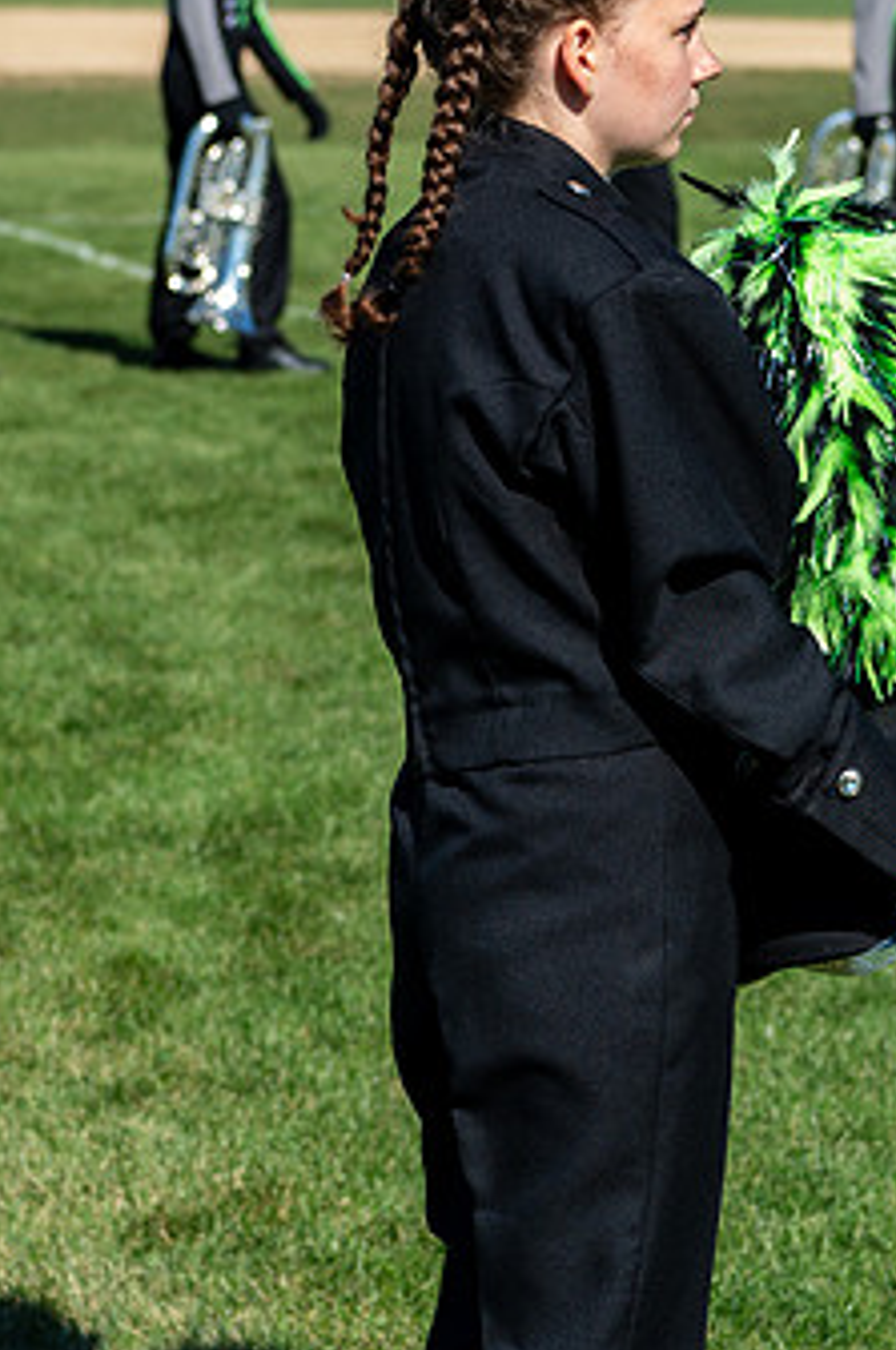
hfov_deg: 8.4
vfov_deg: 12.6
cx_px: 626
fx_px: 6104
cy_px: 392
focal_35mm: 163
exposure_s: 1/1250
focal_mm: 70
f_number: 5
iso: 320
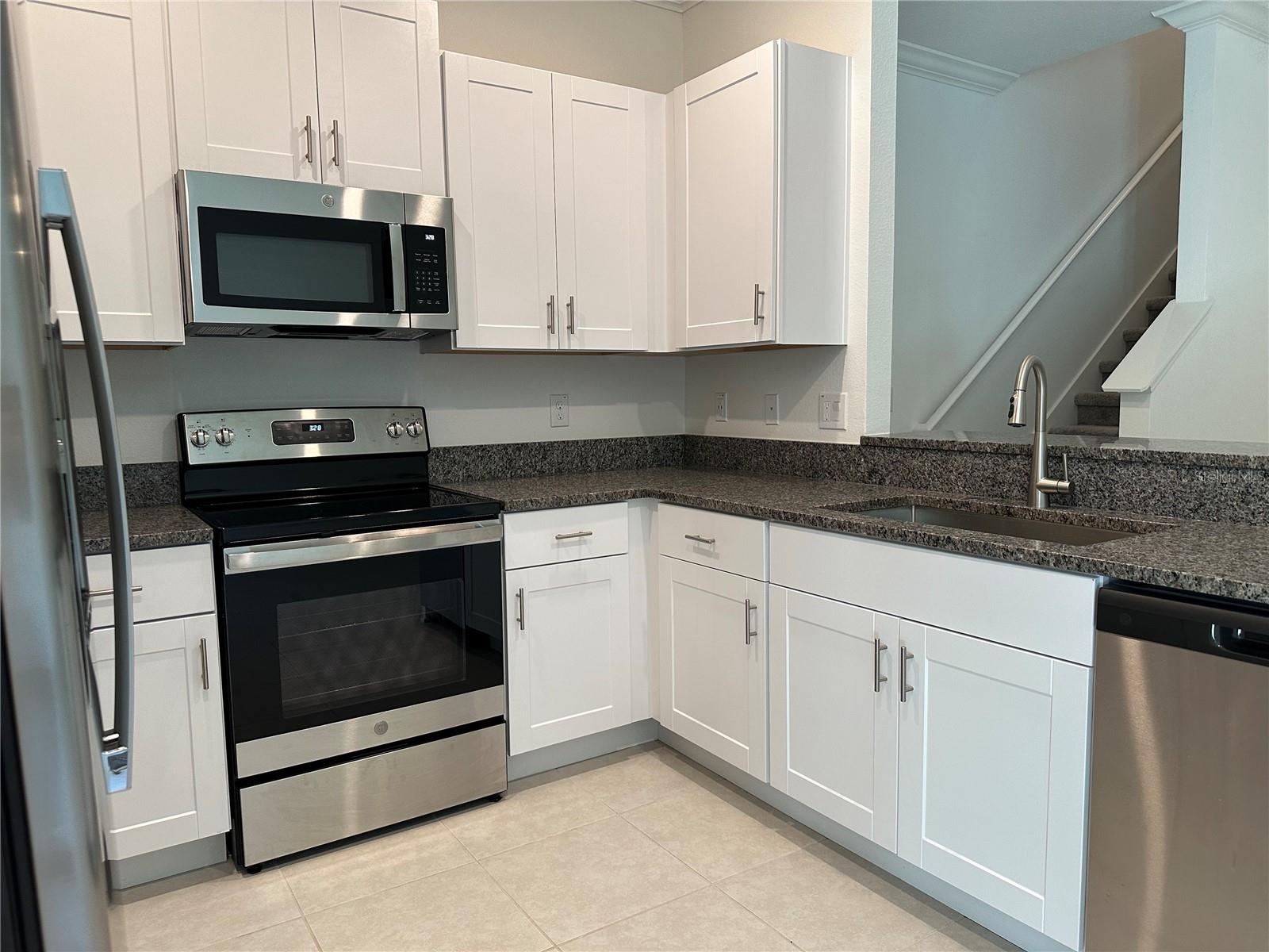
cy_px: 476
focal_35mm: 24
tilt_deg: -5.5
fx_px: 880
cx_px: 634
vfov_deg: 56.8
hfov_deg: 71.6
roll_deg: +0.2
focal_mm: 6.86
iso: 200
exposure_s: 1/120
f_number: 1.78
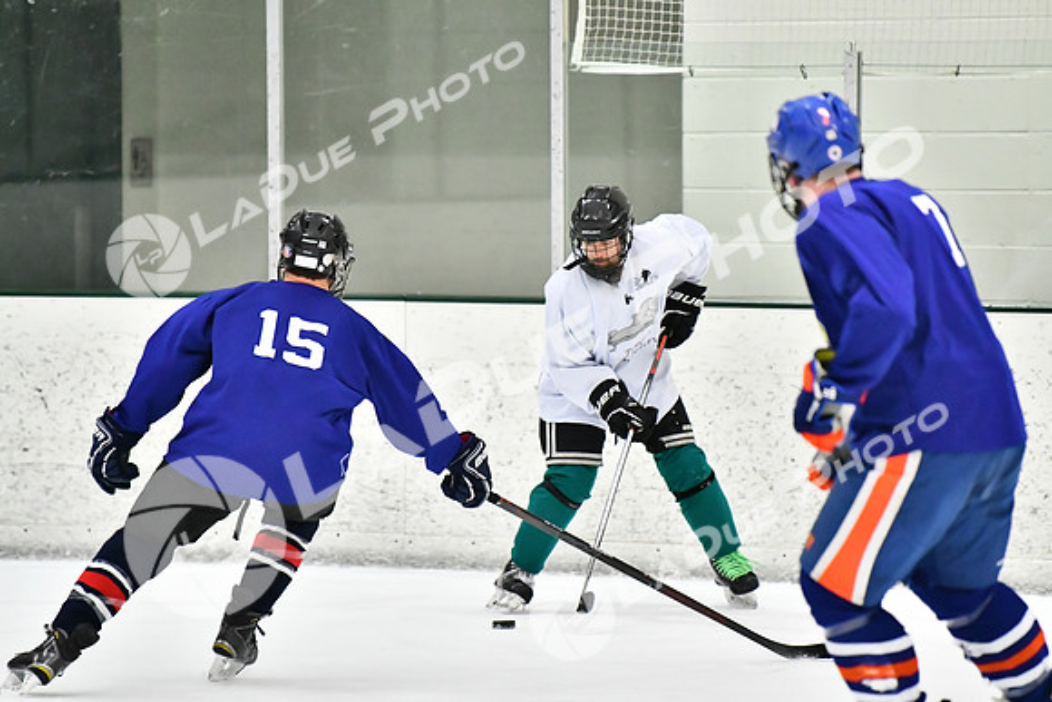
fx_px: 8768
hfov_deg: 6.9
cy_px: 351
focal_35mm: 300
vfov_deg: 4.6
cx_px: 526
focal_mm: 200
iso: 6400
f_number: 2.8
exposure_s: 1/1600
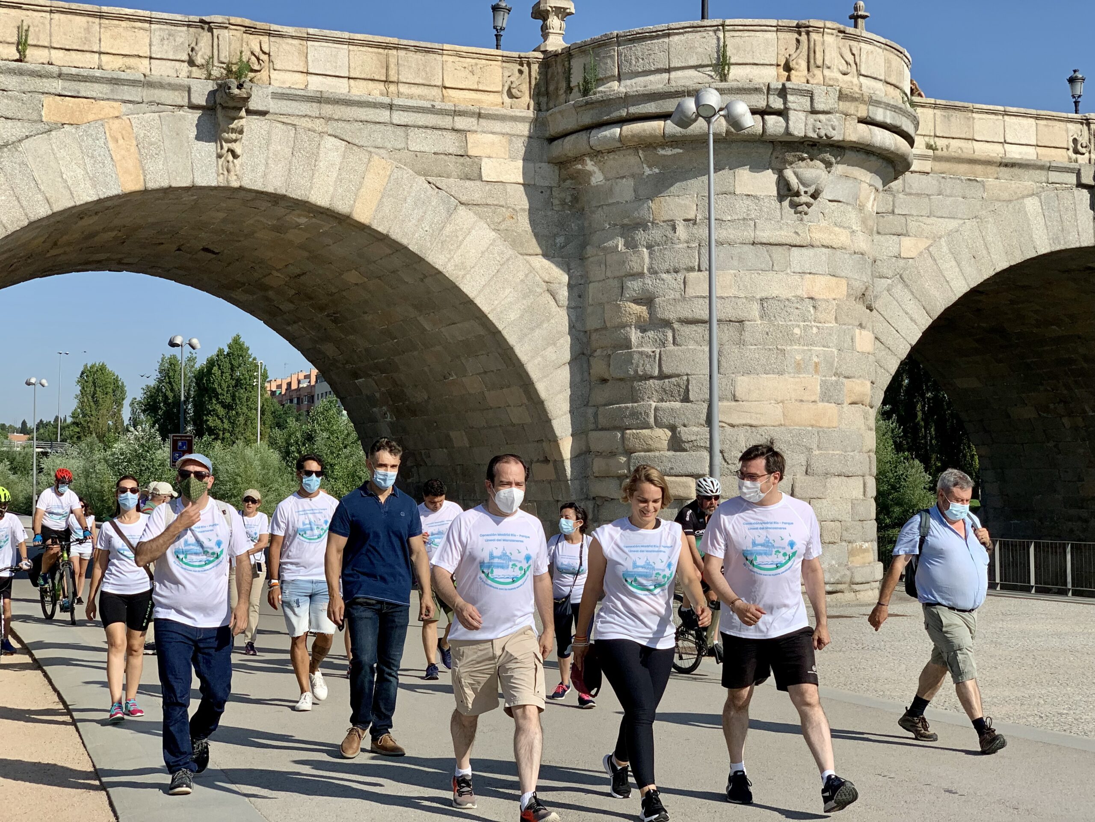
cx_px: 548
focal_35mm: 52
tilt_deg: +3.9
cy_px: 411
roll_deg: -0.4
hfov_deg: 36.8
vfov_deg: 28.0
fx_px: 1645
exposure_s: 1/1916
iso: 16
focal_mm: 6
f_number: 2.4
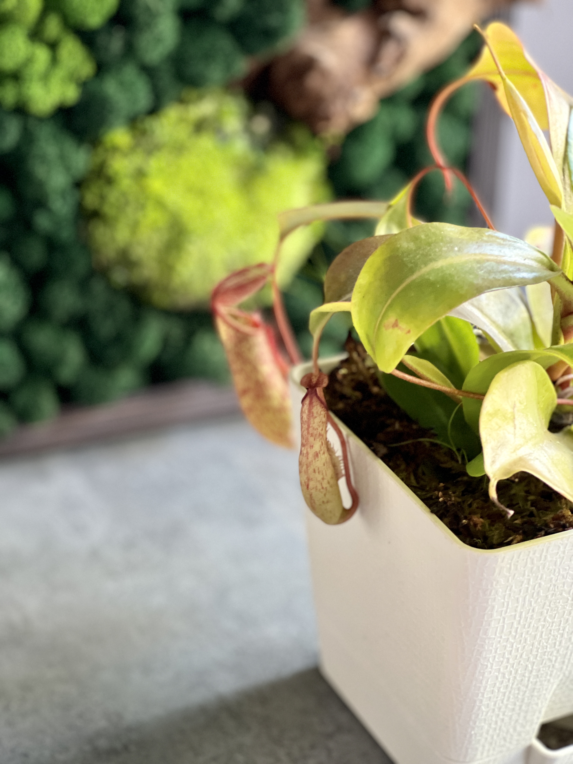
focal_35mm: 77
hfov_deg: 19.1
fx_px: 1699
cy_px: 382
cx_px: 286
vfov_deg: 25.3
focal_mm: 9
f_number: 2.8
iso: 320
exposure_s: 1/40
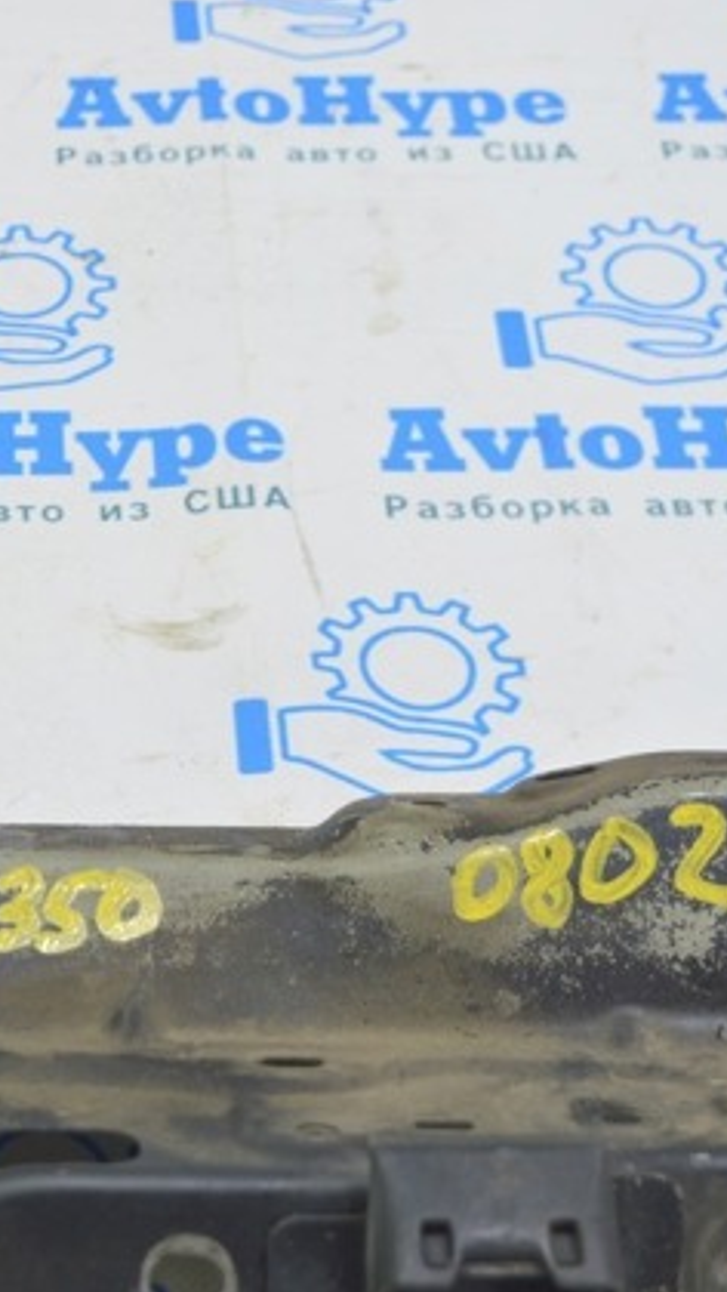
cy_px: 646
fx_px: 3115
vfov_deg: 23.4
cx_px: -77
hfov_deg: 13.1
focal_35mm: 91
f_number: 5.6
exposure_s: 1/20
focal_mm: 38
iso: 400
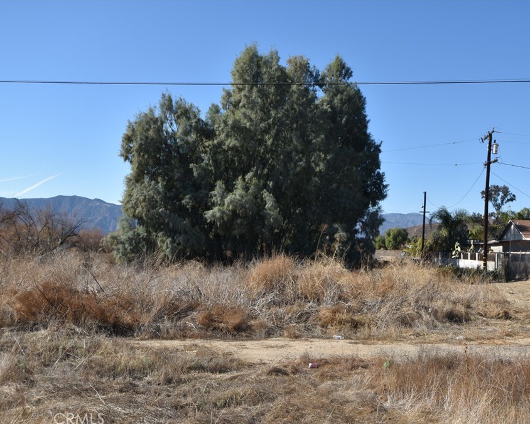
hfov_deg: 44.6
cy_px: 213
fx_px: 643
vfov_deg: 36.5
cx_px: 312
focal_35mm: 41
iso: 100
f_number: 9
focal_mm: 24
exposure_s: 1/200
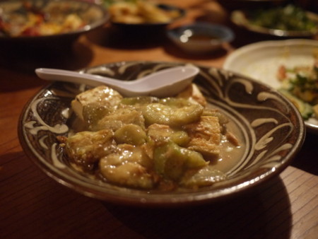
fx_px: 368
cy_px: 120
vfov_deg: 36.0
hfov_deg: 46.8
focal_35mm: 40
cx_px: 159
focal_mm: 20
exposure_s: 1/30
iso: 800
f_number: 1.7
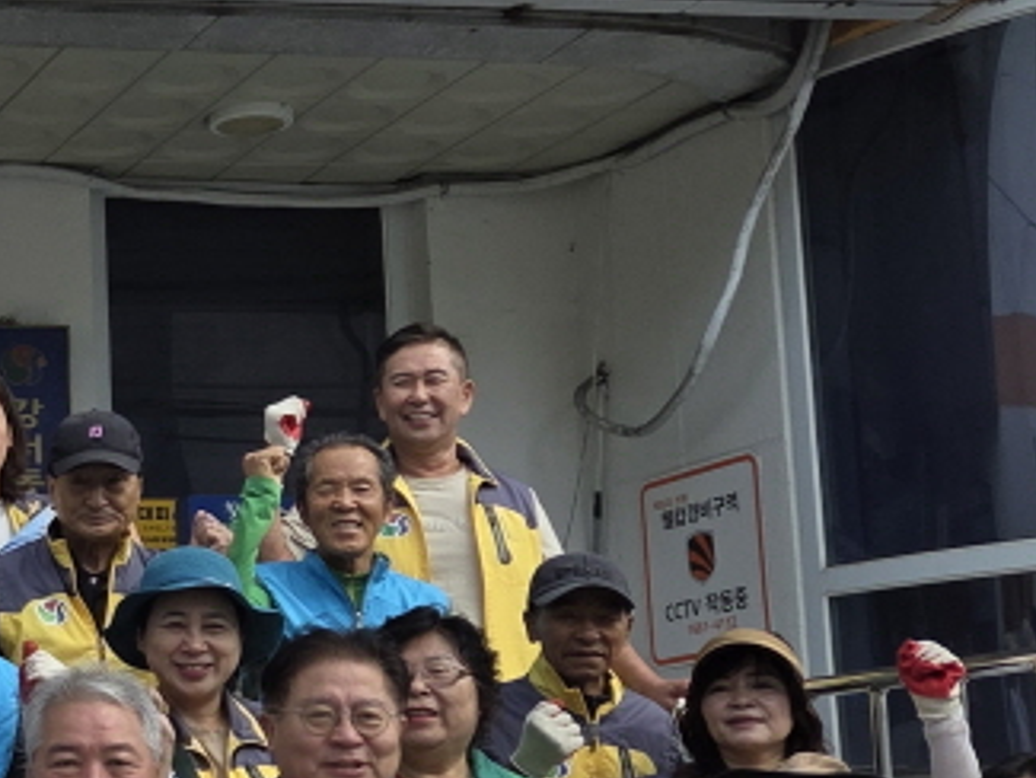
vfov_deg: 17.3
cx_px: -529
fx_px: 2545
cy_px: 510
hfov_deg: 19.8
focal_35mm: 85
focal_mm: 5.4
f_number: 1.8
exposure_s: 1/2715
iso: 80
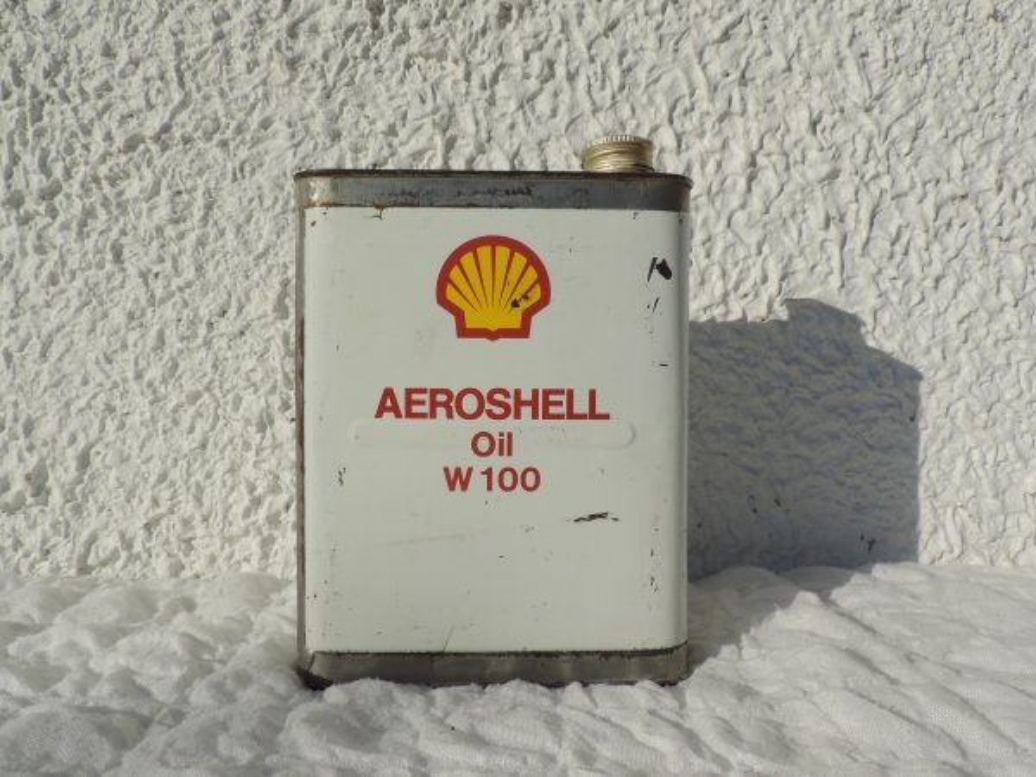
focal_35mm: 28
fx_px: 838
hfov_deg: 63.4
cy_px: 388
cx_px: 518
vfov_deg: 49.7
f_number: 4.3
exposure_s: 1/1600
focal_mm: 4.9
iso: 80
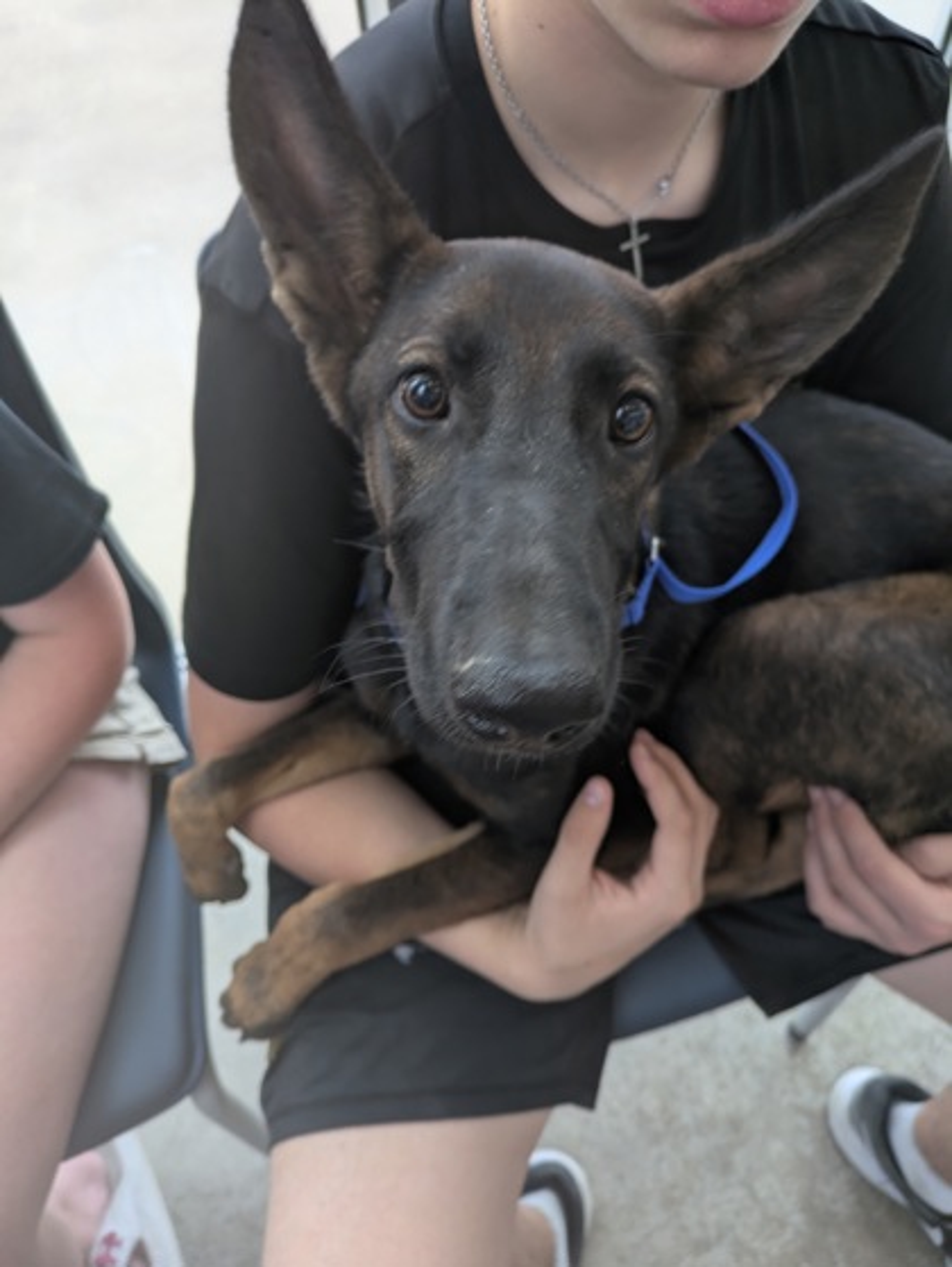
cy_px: 634
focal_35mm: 25
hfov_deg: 54.9
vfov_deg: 69.4
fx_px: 916
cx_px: 476
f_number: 1.89
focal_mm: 5.43
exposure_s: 1/120
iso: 87
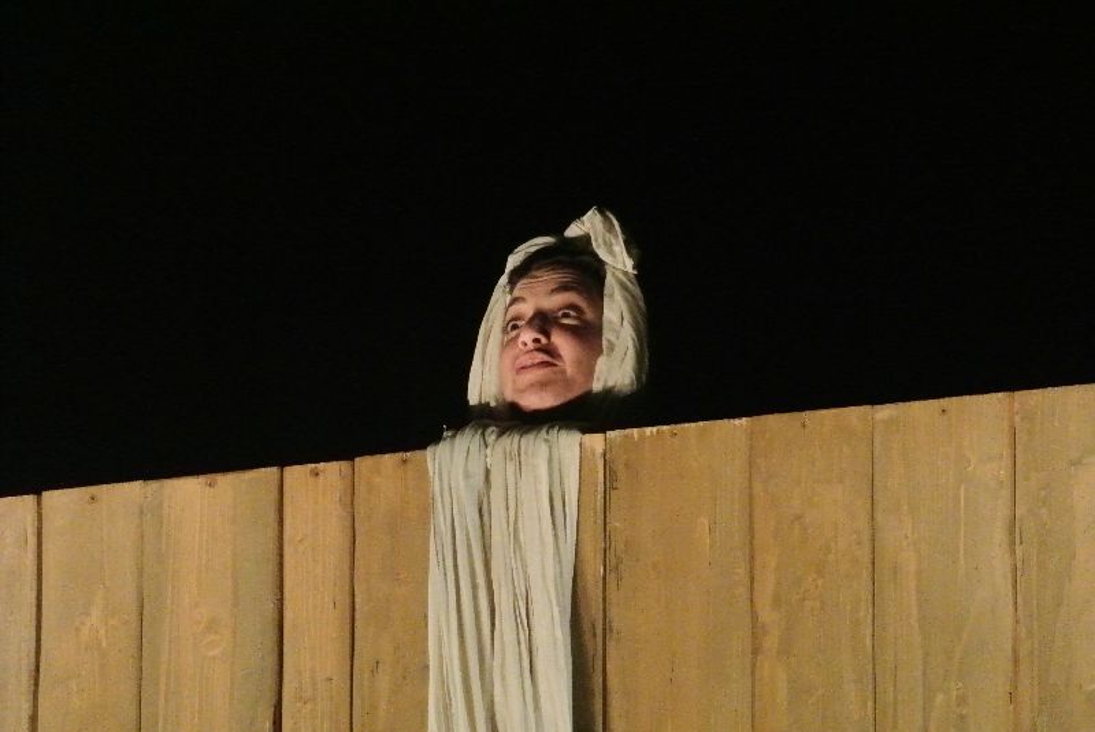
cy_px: 366
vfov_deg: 5.3
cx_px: 548
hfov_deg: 7.9
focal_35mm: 262
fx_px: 7976
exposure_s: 1/200
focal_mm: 97.2
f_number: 5.3
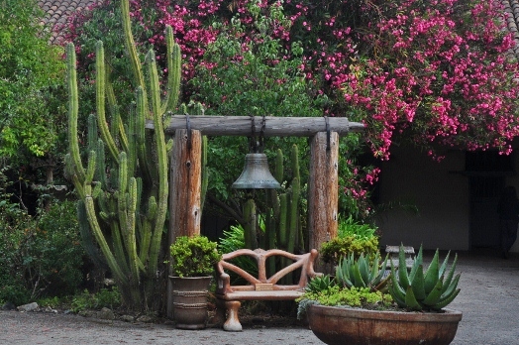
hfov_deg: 23.1
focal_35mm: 88
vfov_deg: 15.5
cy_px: 176
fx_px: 1267
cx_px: 206
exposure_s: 1/60
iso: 200
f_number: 11
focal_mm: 48
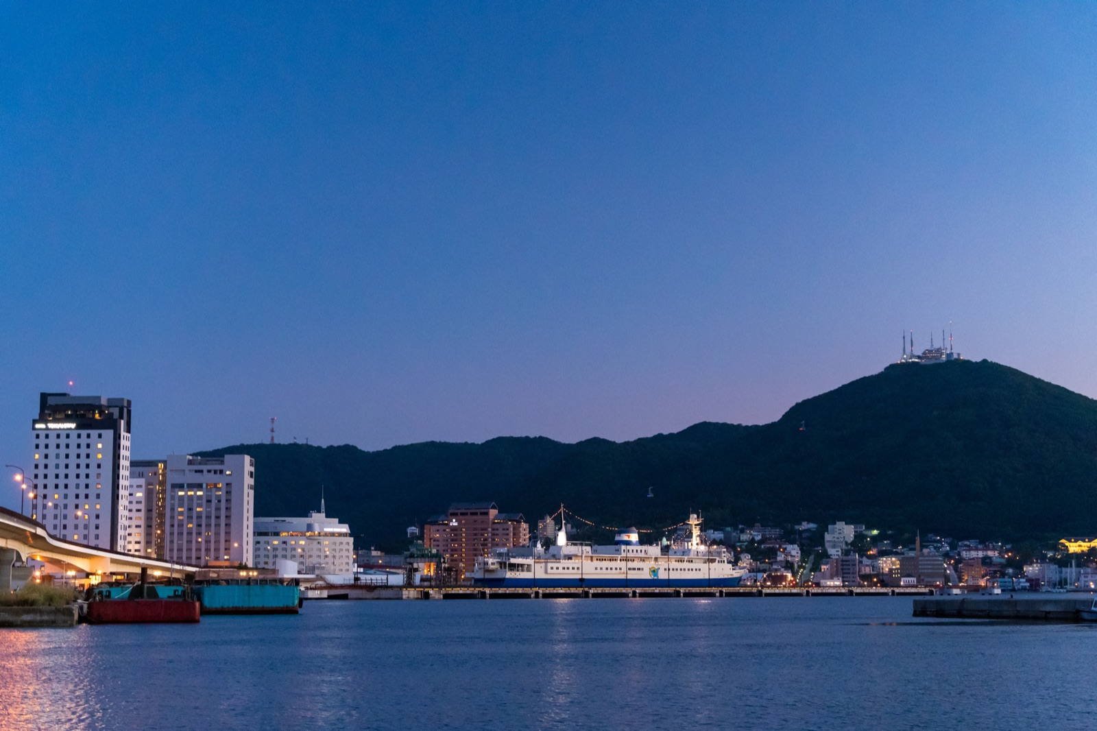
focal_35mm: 54
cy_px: 366
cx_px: 548
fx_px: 1645
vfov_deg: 25.0
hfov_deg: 36.9
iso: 10000
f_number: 5
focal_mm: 54
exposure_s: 1/40
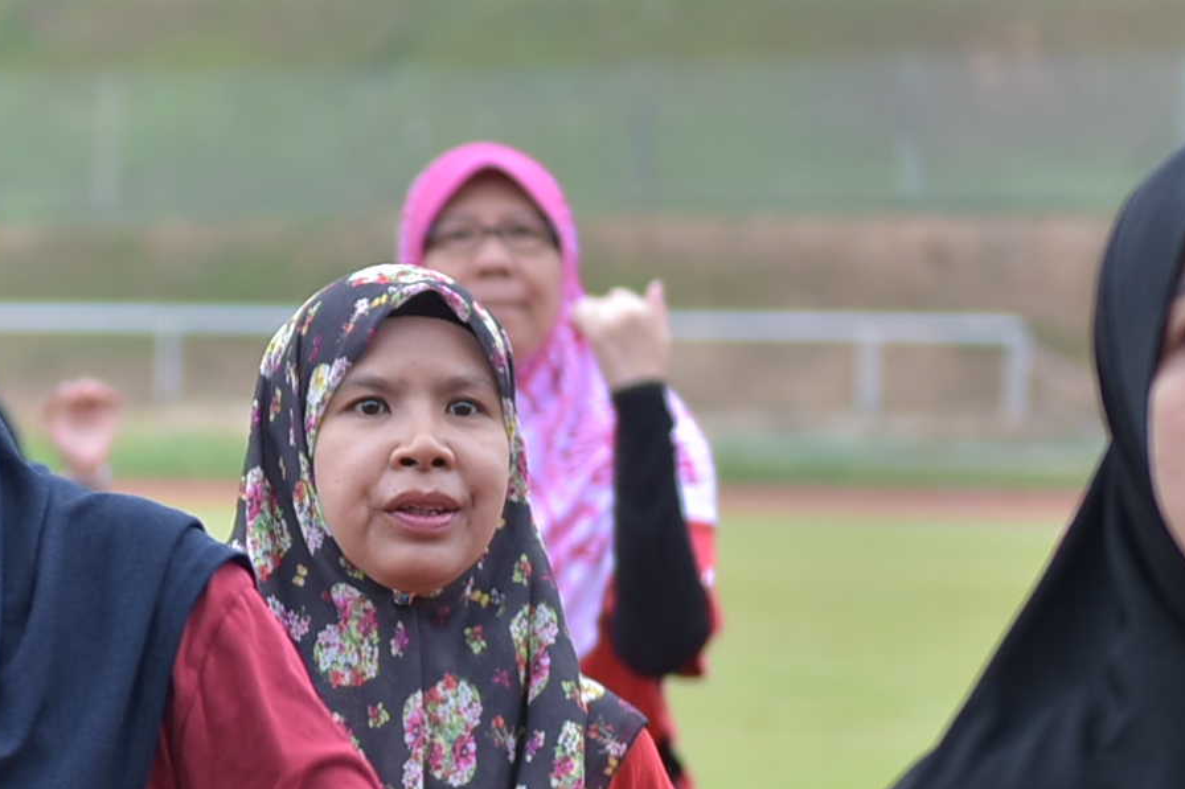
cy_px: 517
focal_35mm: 331
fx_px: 10893
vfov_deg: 4.2
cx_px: -470
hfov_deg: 6.2
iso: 100
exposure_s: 1/200
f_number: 2.8
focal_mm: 66
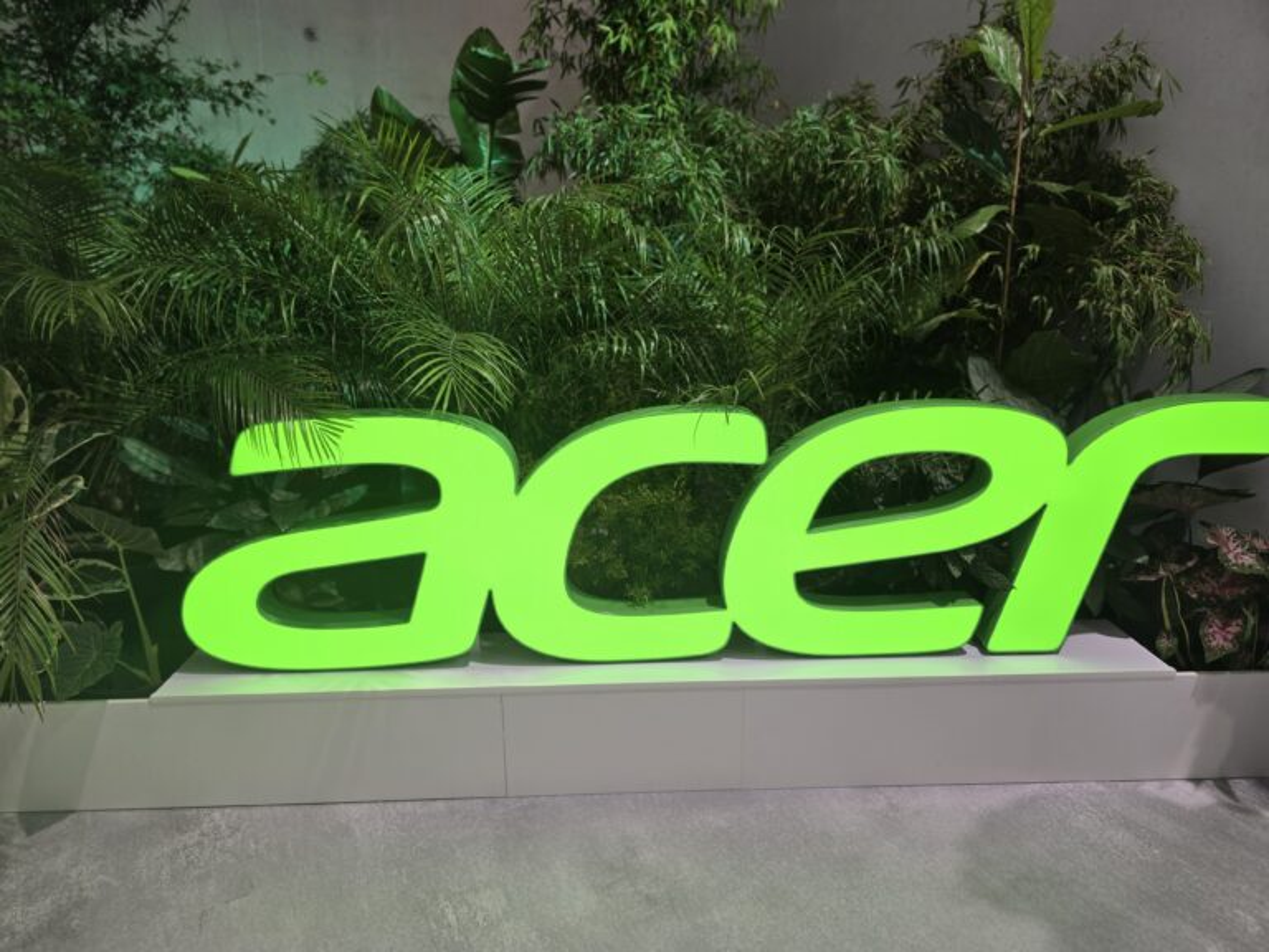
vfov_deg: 58.9
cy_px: 476
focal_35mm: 23
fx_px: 843
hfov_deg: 73.9
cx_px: 634
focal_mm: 6.3
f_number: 1.7
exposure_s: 1/50
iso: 40
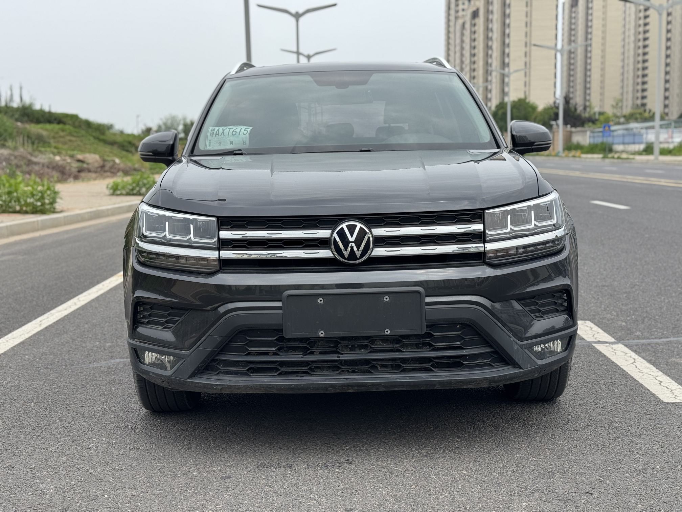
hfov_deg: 39.7
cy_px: 256
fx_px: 946
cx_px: 341
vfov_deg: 30.3
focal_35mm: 48
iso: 64
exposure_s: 1/2500
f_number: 1.78
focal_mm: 6.76
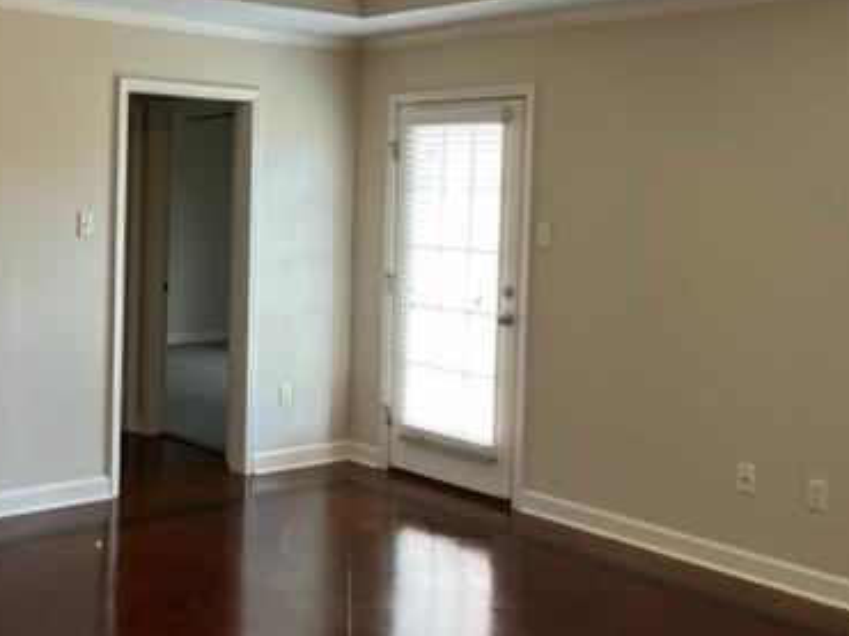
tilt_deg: -1.6
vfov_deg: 31.9
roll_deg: -0.1
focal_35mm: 45
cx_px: 149
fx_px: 1103
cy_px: 204
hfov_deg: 40.1
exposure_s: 1/60
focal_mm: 5.7
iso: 80
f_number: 1.5
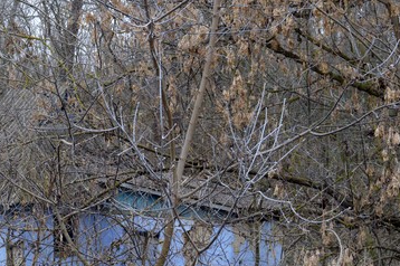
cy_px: 170
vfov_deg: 15.0
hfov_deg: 21.8
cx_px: 30
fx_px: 1010
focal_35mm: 91
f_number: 8
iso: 400
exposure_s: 1/80
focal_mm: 31
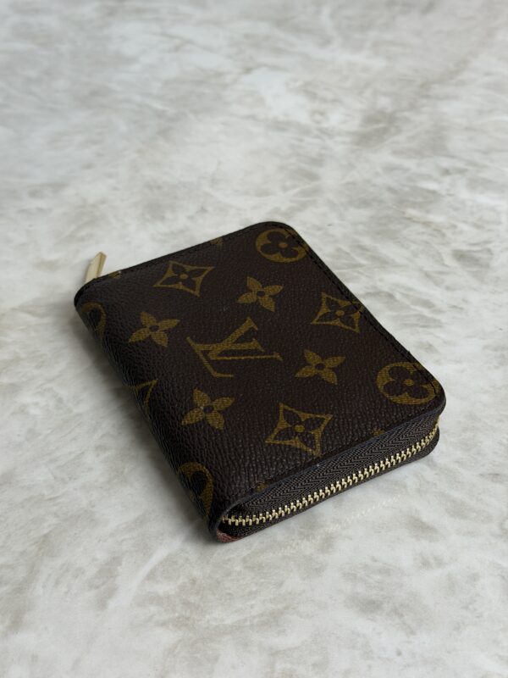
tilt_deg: -44.4
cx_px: 254
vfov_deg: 39.7
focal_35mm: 48
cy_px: 339
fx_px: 939
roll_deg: +0.4
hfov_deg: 30.3
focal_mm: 6.76
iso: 50
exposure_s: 1/120
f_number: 1.78
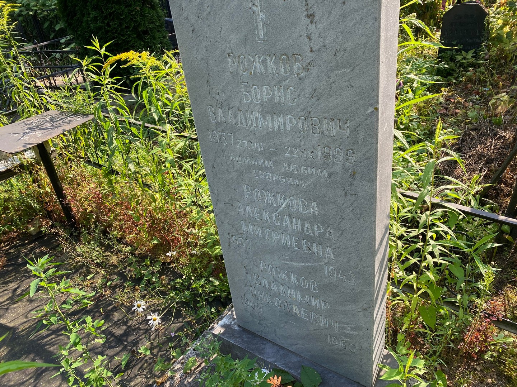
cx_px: 258
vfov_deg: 53.1
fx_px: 388
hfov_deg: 67.3
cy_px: 194
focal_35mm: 26
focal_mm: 4.25
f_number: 1.8
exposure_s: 1/423
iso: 32
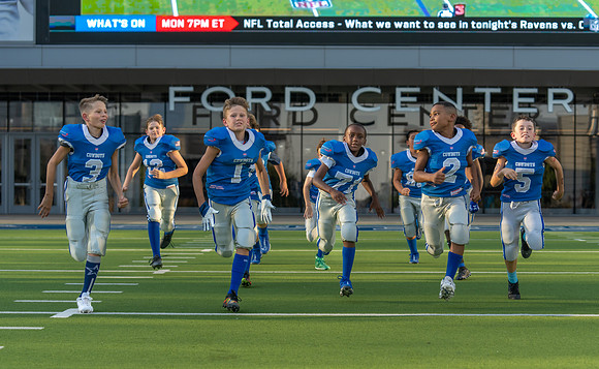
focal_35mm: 79
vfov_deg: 16.3
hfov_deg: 26.2
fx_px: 1285
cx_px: 322
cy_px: 209
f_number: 3.5
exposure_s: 1/1000
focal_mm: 70
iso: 320
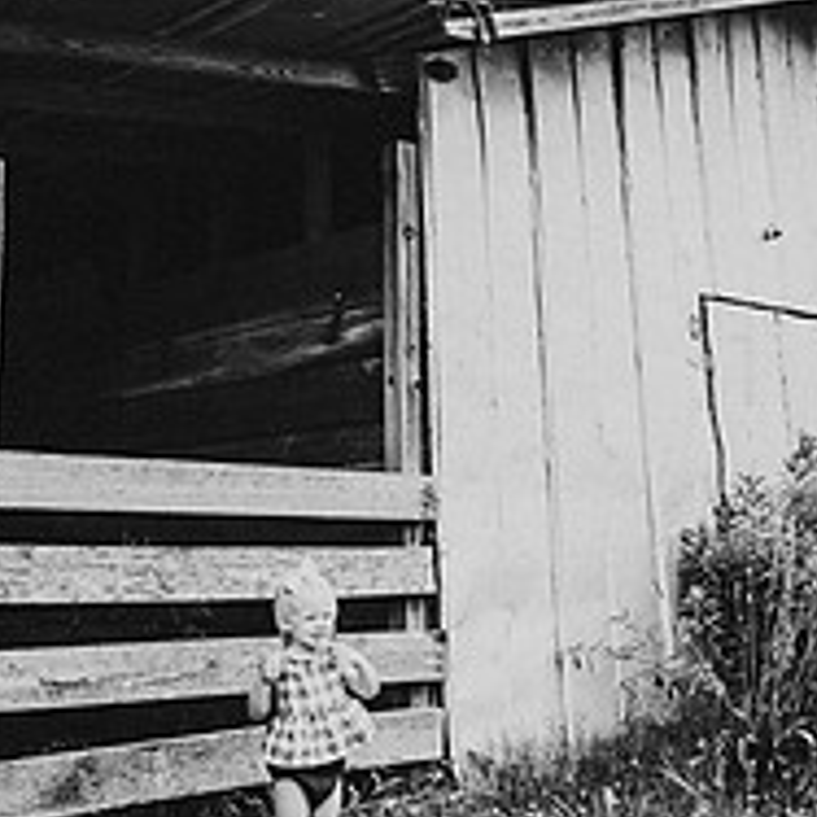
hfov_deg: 34.6
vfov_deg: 33.8
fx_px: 1308
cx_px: 328
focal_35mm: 49
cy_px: 183
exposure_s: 1/1000
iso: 100
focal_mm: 24
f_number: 2.2
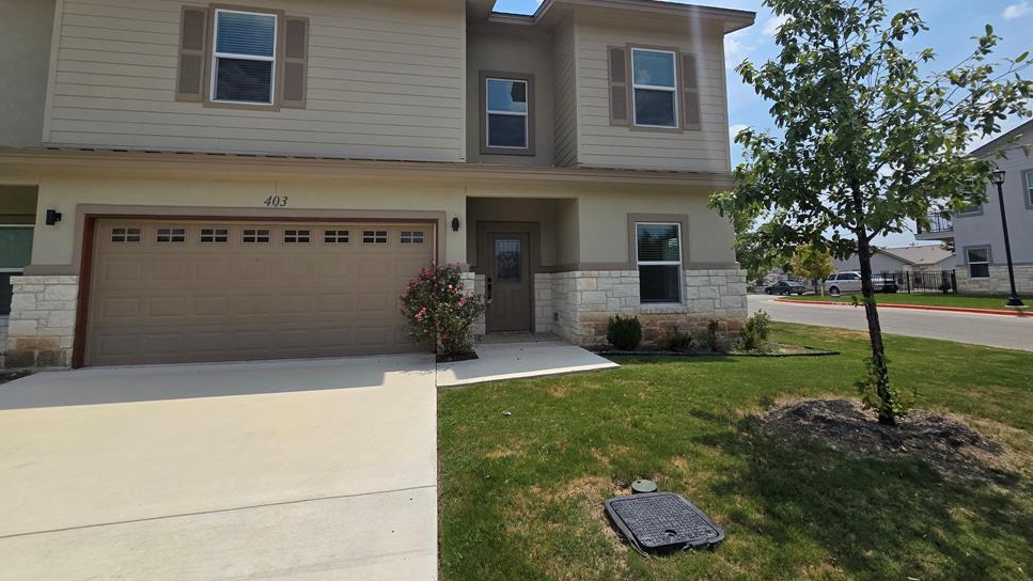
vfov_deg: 69.8
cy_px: 232
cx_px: 520
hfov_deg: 103.0
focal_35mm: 15
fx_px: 411
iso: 50
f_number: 2.2
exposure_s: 1/4279
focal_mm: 2.2
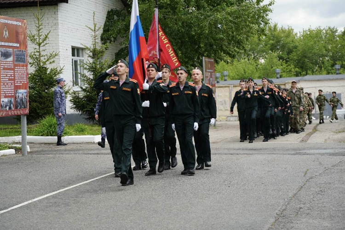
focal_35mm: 116
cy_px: 115
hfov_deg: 17.7
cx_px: 172
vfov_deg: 11.9
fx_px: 1107
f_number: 5.6
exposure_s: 1/125
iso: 100
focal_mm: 77
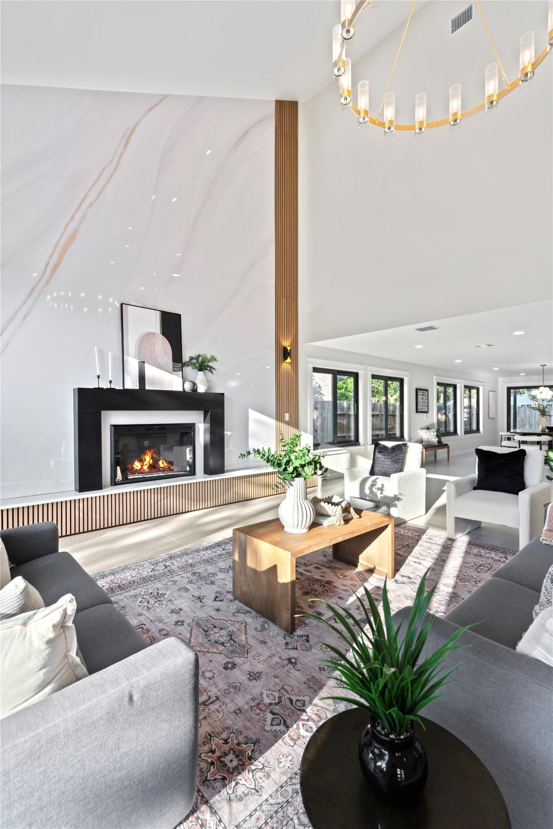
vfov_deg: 96.7
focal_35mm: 16
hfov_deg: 73.7
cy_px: 414
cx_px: 276
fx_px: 369
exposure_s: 1/6
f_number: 8
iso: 100
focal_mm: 16
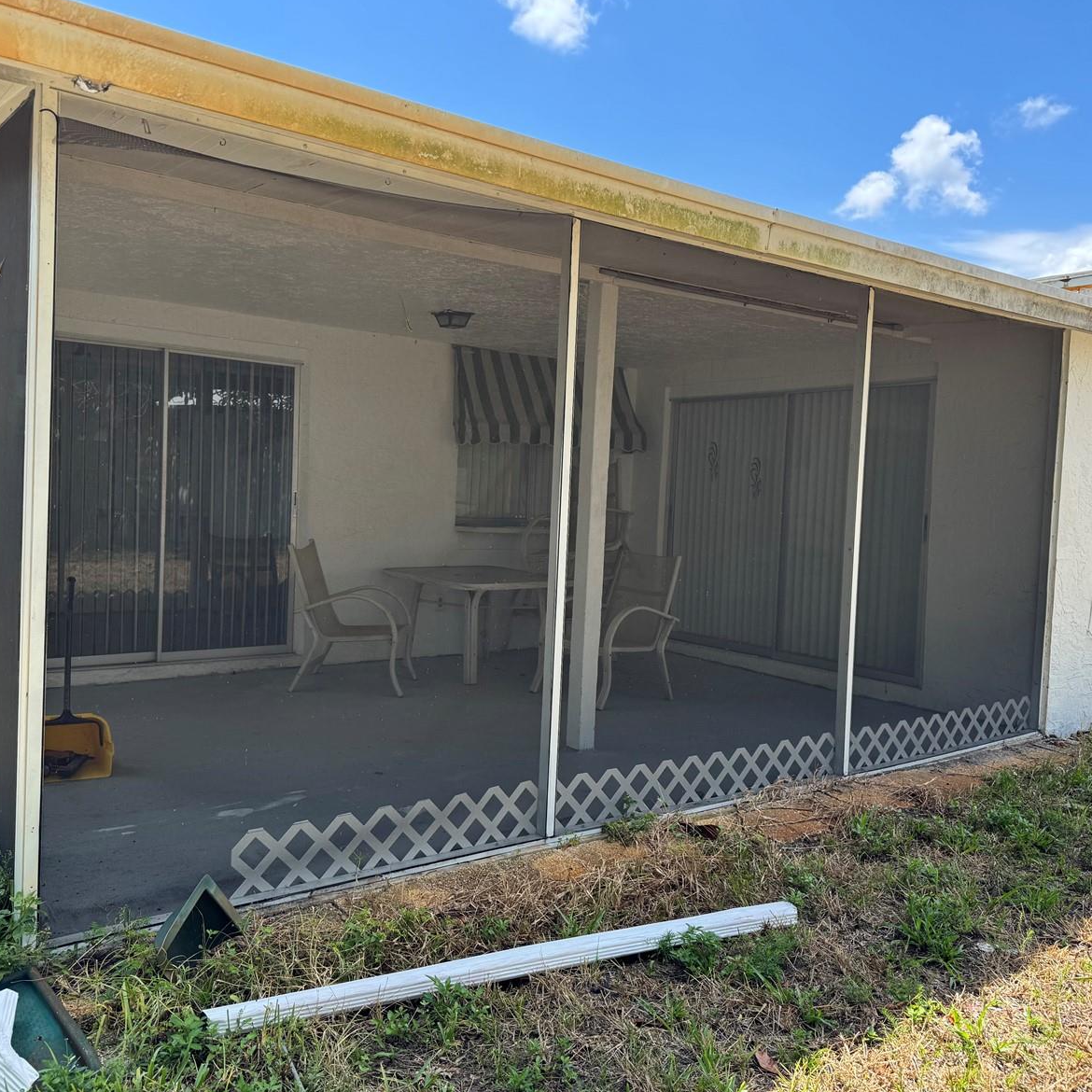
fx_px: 1035
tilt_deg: -3.4
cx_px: 525
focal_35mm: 29
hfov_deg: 55.6
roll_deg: -2.7
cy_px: 534
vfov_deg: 55.6
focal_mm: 6.76
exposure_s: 1/876
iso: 80
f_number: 1.78
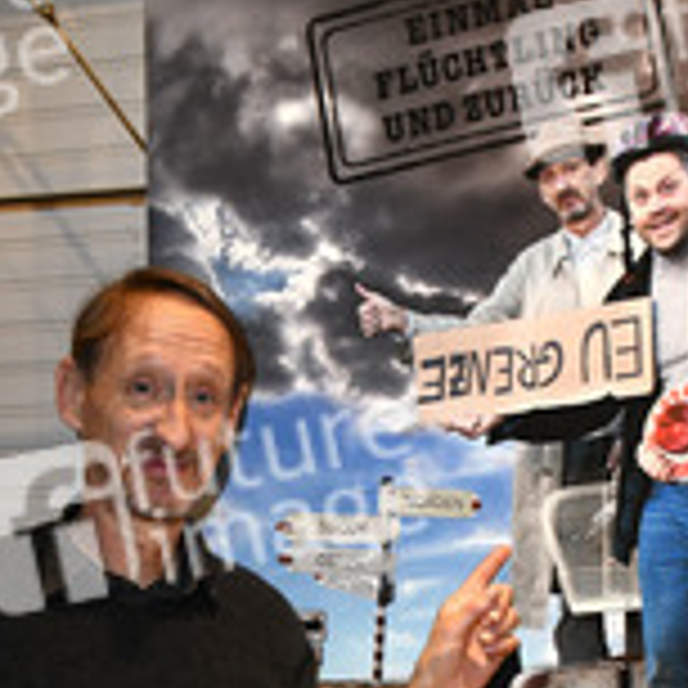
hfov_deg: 24.3
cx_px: 328
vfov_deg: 23.0
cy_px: 733
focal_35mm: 71
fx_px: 1597
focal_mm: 32
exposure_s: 1/60
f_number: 6.3
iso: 2000
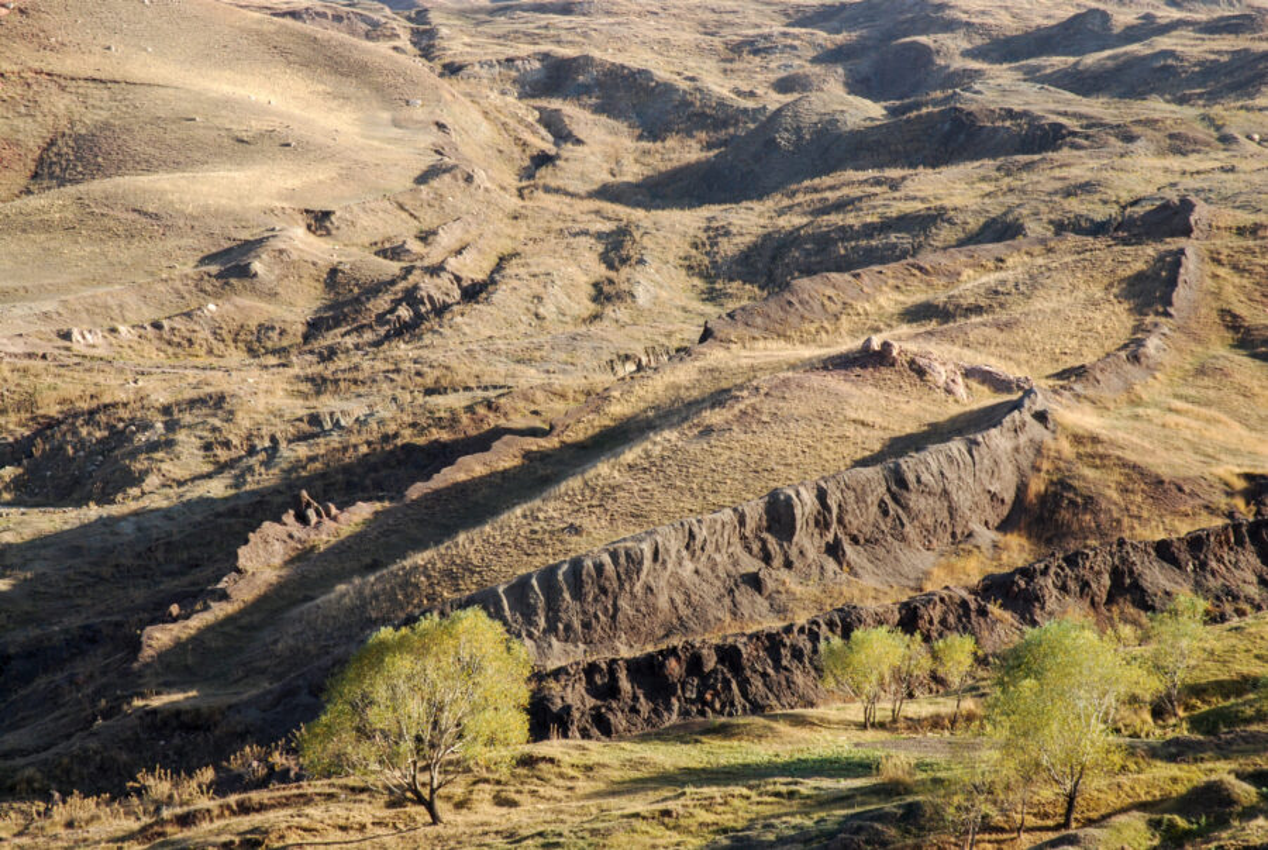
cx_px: 634
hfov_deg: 24.2
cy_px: 425
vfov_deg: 16.3
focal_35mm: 84
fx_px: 2963
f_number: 9
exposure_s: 1/125
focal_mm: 56
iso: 200
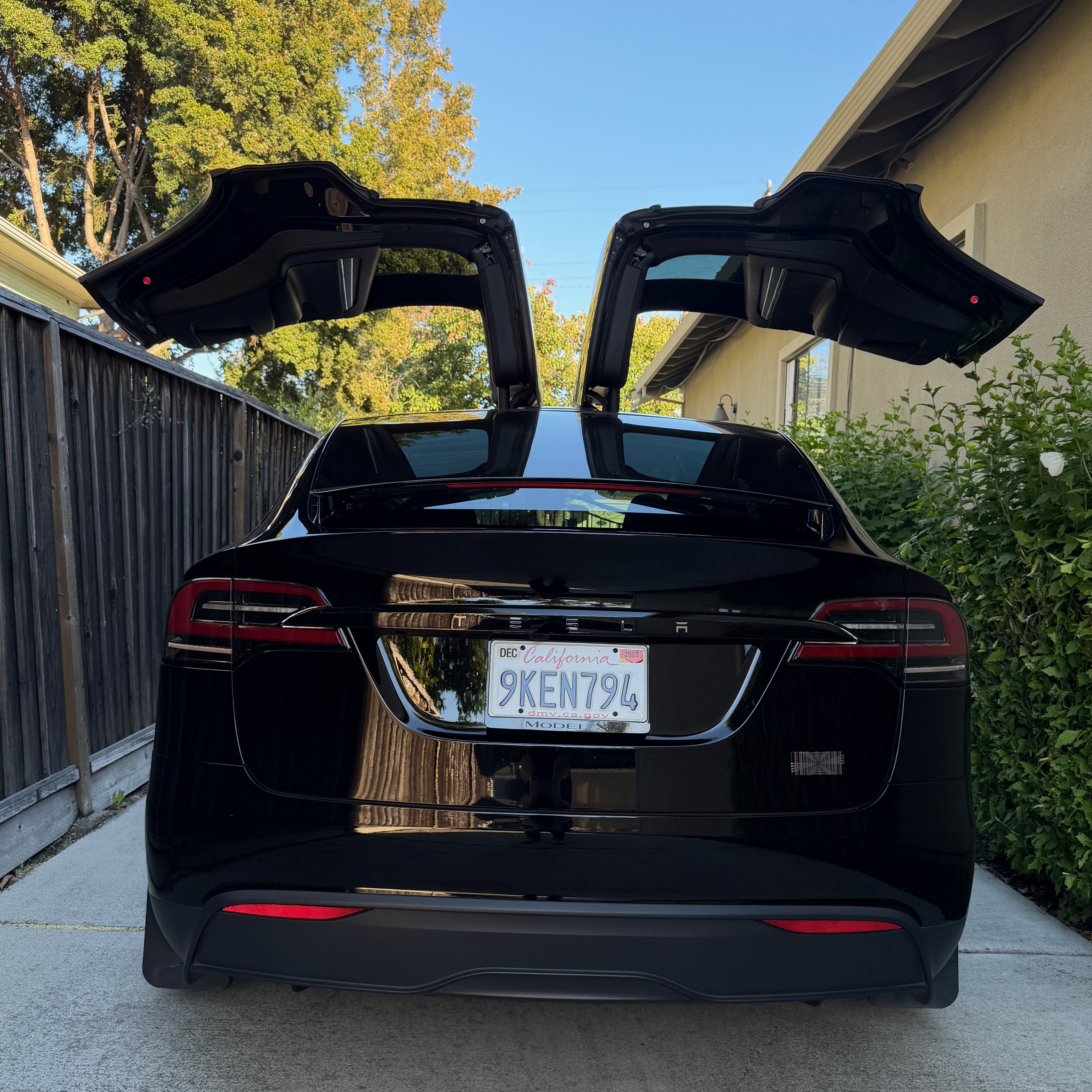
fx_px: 1035
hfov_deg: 55.6
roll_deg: -2.9
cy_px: 552
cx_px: 534
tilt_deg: -0.8
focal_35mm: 29
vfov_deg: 55.6
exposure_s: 1/399
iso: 80
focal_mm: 6.76
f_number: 1.78
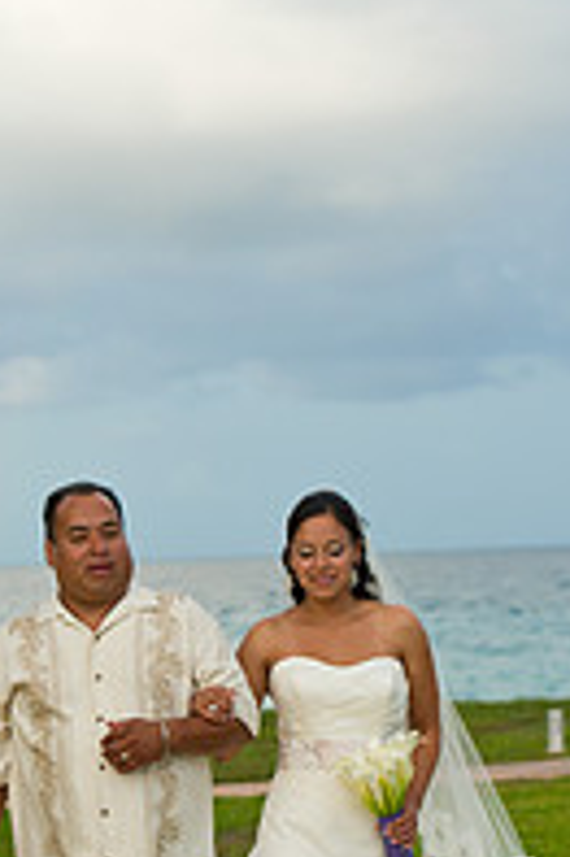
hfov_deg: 8.6
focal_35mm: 160
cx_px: 185
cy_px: 465
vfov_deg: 12.8
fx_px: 3806
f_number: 4
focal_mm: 70
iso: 200
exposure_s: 1/1000
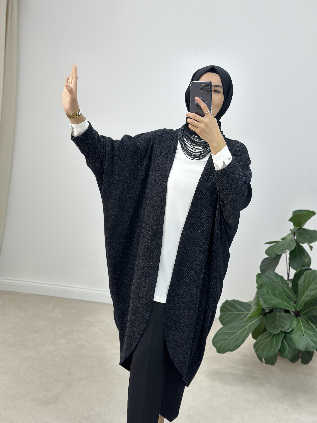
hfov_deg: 30.3
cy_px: 212
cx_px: 158
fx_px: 586
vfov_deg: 39.7
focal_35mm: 48
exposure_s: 1/230
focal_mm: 6.86
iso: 80
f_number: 1.78
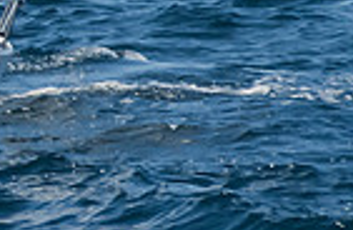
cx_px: -518
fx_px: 17777
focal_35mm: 1825
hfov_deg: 1.1
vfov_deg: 0.7
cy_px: -68
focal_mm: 220
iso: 640
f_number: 14
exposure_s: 1/800
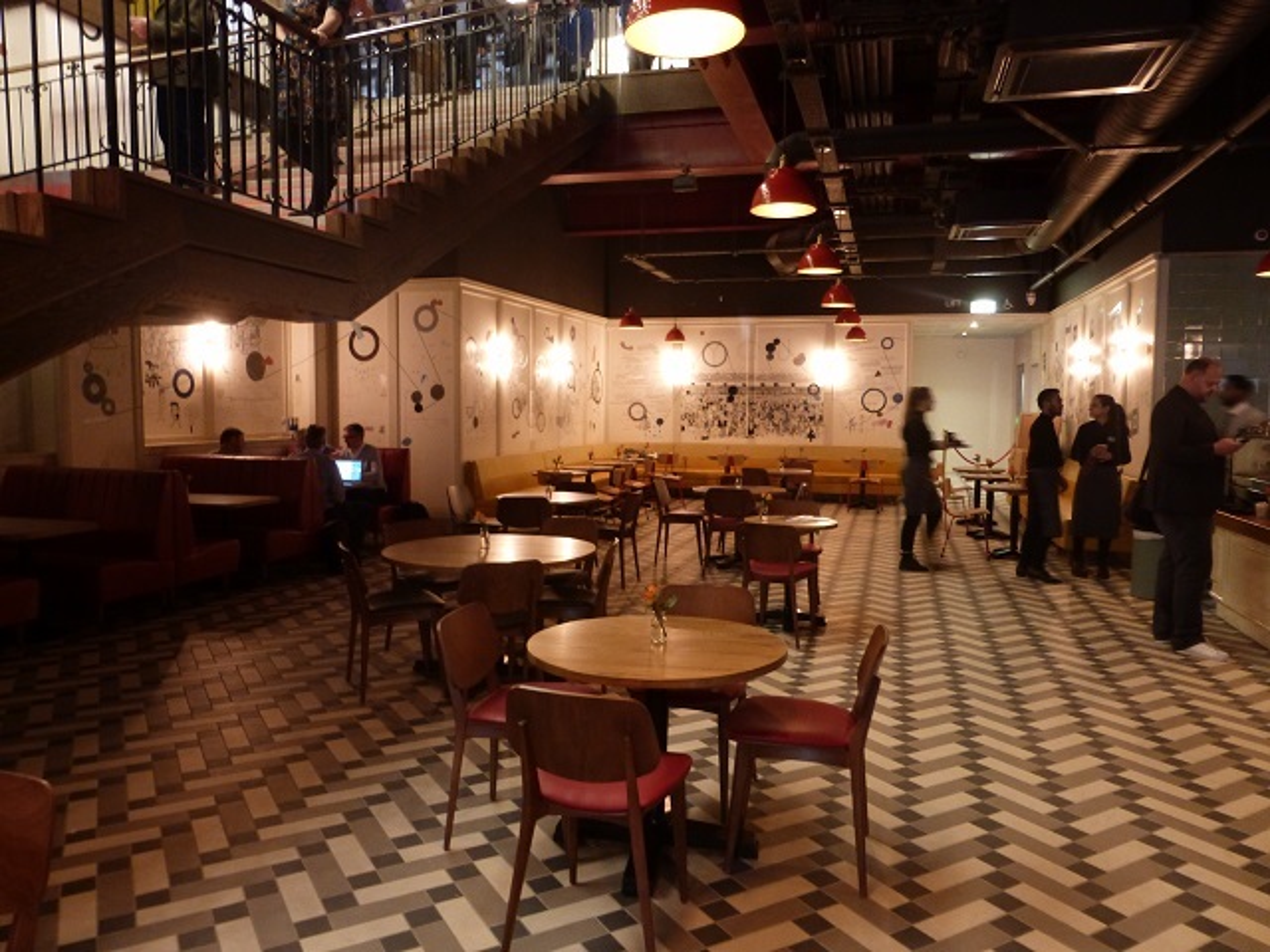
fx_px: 917
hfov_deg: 69.4
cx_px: 635
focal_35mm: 25
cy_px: 476
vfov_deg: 54.9
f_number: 3.3
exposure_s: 1/10
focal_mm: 4.3
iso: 400
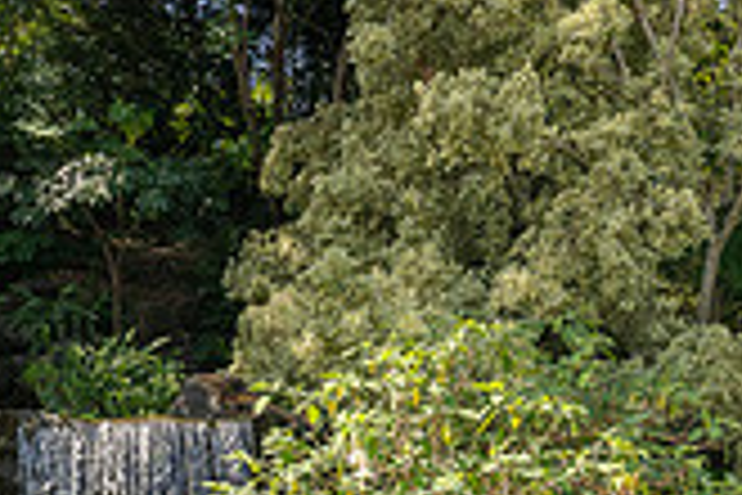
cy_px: 857
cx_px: 193
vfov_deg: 14.3
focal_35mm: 86
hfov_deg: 23.4
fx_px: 1772
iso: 200
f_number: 9
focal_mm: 24
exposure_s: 1/200
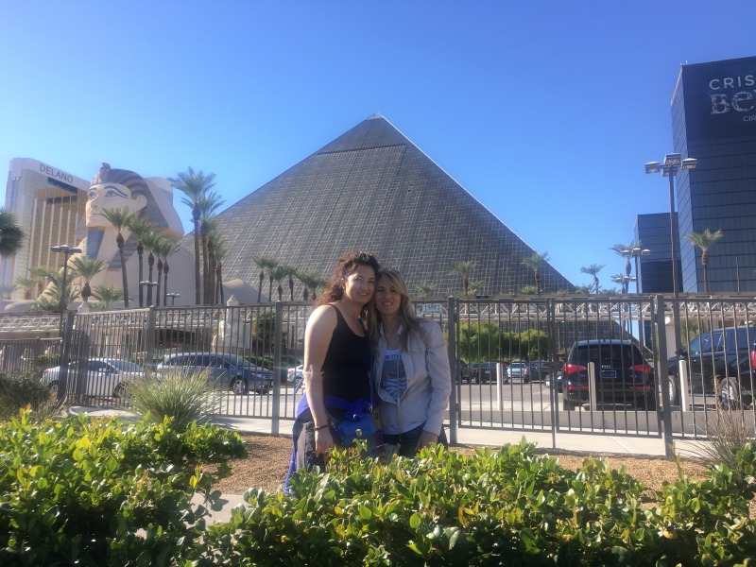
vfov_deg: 48.2
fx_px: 633
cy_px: 284
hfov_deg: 61.7
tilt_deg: +9.6
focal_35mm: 29
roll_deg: +0.0
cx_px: 378
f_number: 2.2
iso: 25
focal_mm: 4.15
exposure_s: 1/534
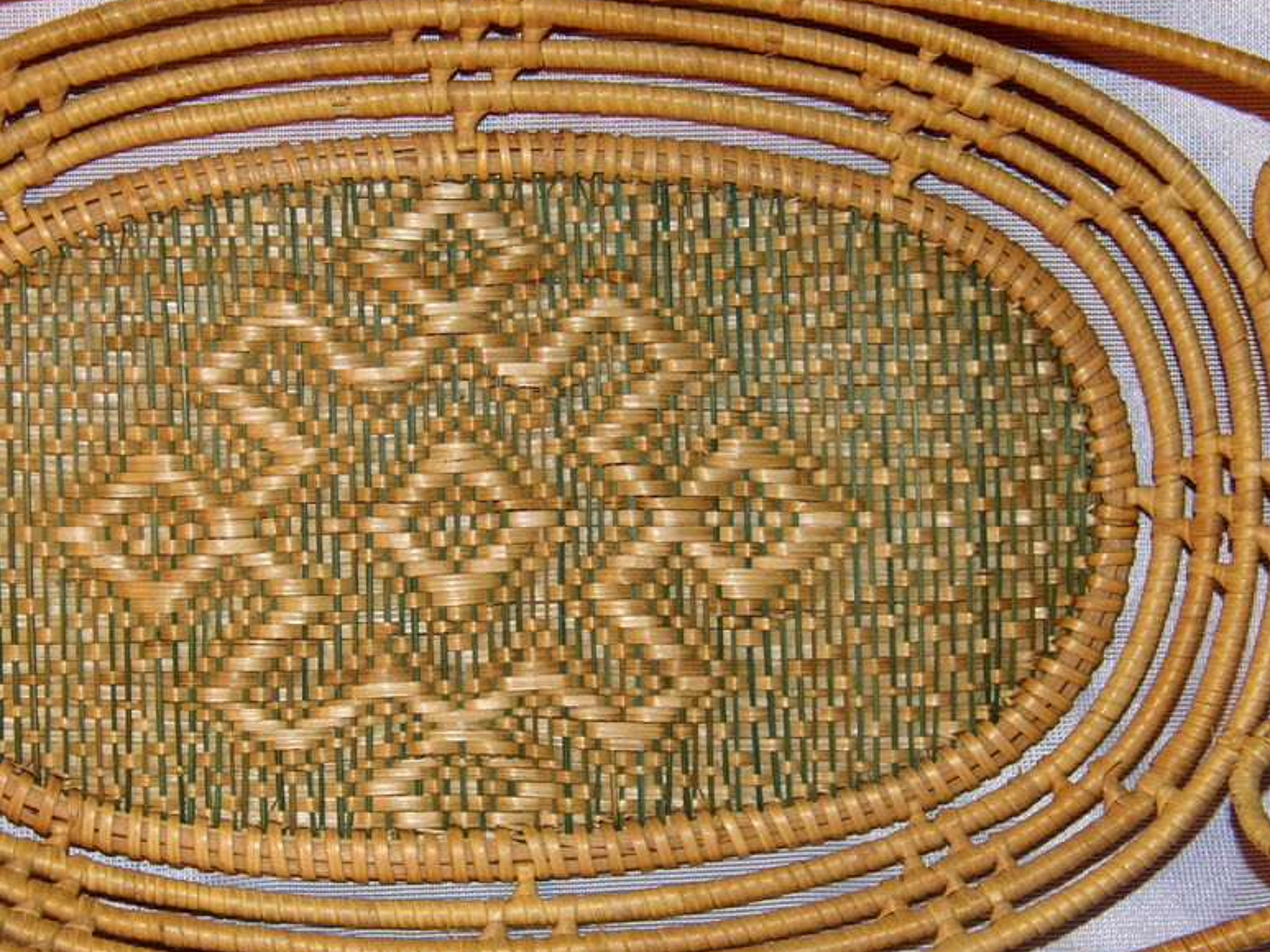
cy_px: 512
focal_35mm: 75
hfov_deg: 26.0
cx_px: 532
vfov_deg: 19.6
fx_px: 2752
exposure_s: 1/60
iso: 100
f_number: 3.9
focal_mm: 10.4
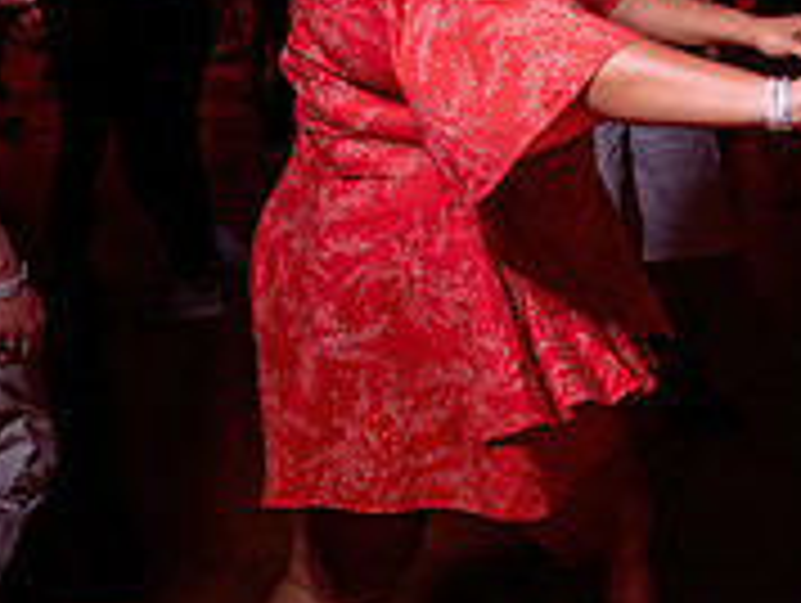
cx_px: 945
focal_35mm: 75
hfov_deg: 23.8
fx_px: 1738
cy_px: 88
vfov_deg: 19.4
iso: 1000
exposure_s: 1/80
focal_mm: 24
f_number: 3.2
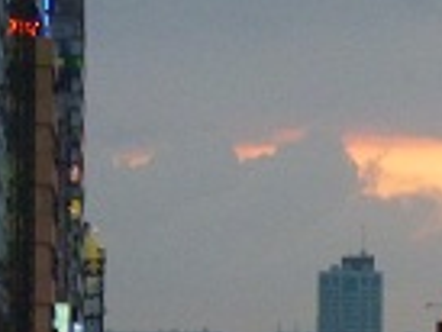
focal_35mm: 523
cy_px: 590
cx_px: 829
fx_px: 6684
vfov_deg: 2.8
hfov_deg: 3.8
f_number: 6.5
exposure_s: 1/30
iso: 400
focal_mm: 20
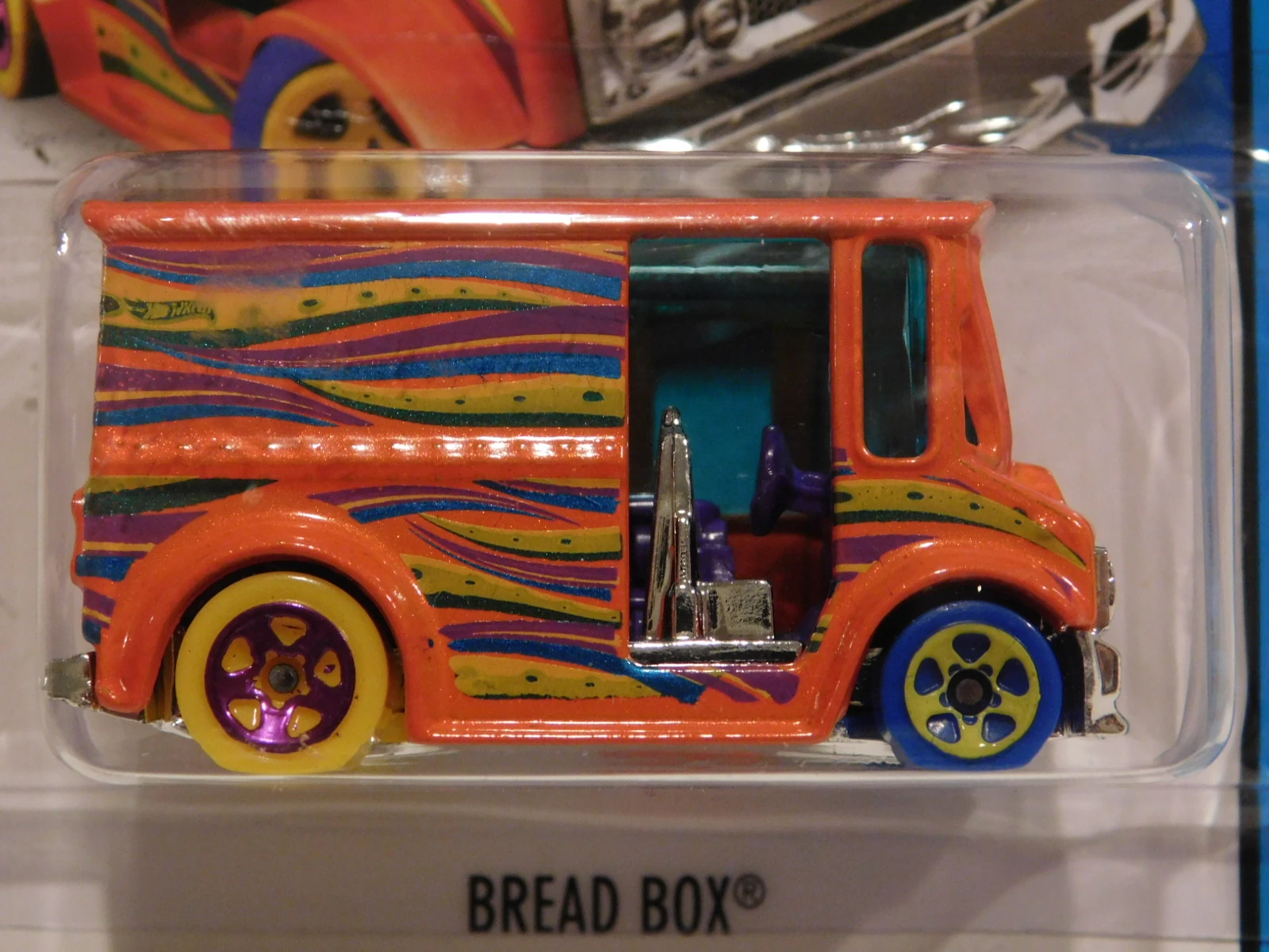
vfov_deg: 20.7
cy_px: 476
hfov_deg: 27.4
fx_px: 2603
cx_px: 634
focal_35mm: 71
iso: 400
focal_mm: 12.6
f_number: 4.3
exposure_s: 1/15
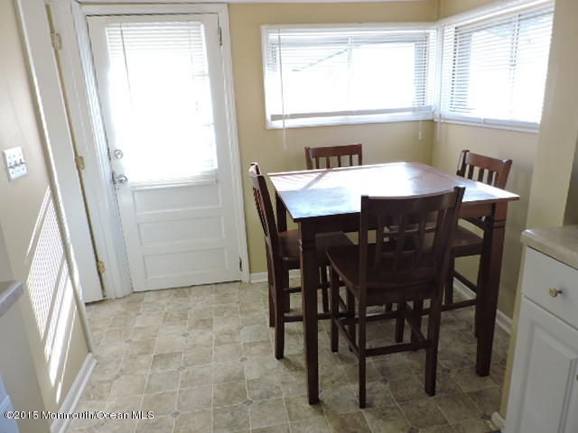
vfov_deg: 56.8
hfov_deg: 71.6
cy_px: 216
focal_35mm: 24
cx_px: 289
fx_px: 401
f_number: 3
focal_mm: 4.3
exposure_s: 1/50
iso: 100
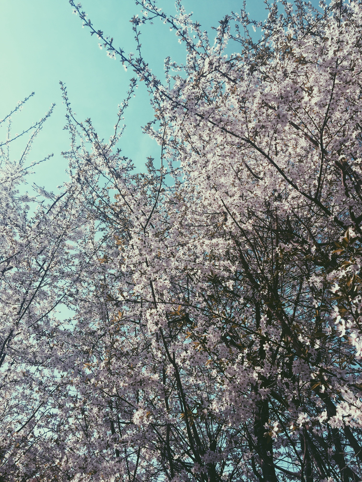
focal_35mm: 29
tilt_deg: +52.5
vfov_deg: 61.7
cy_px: 241
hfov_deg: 48.2
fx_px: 404
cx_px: 181
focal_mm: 4.15
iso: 25
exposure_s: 1/1672
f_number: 2.2
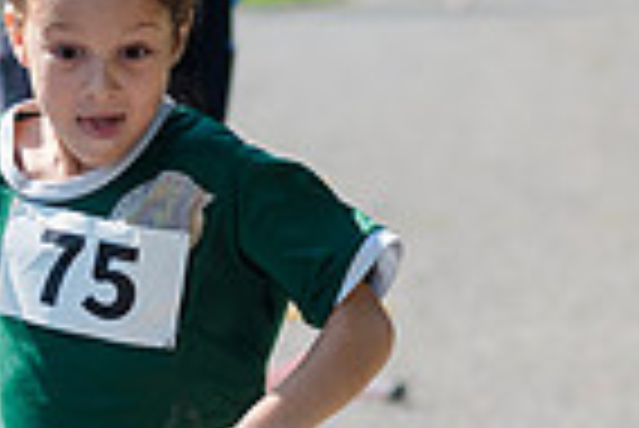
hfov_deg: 5.5
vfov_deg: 3.7
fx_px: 6663
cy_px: 471
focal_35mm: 375
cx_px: 180
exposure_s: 1/1000
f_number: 4
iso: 200
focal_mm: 92
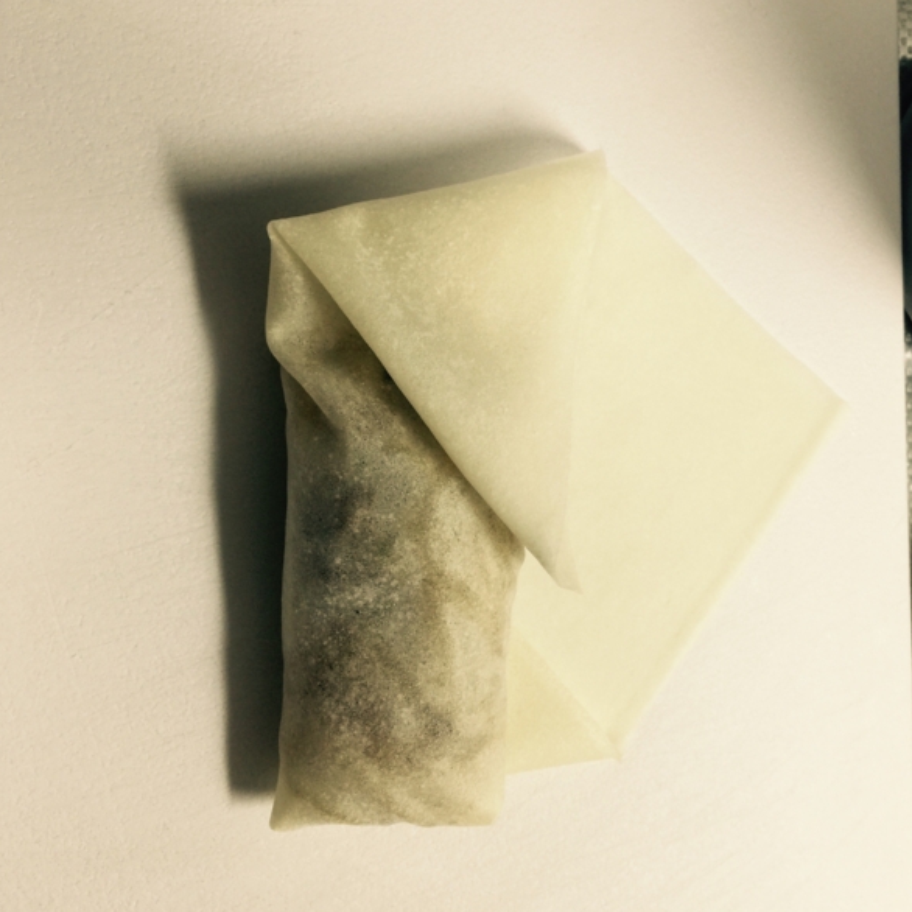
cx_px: 459
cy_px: 405
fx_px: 1043
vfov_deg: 47.1
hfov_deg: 47.2
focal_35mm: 35
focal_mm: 4.15
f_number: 2.2
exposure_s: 1/33
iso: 40
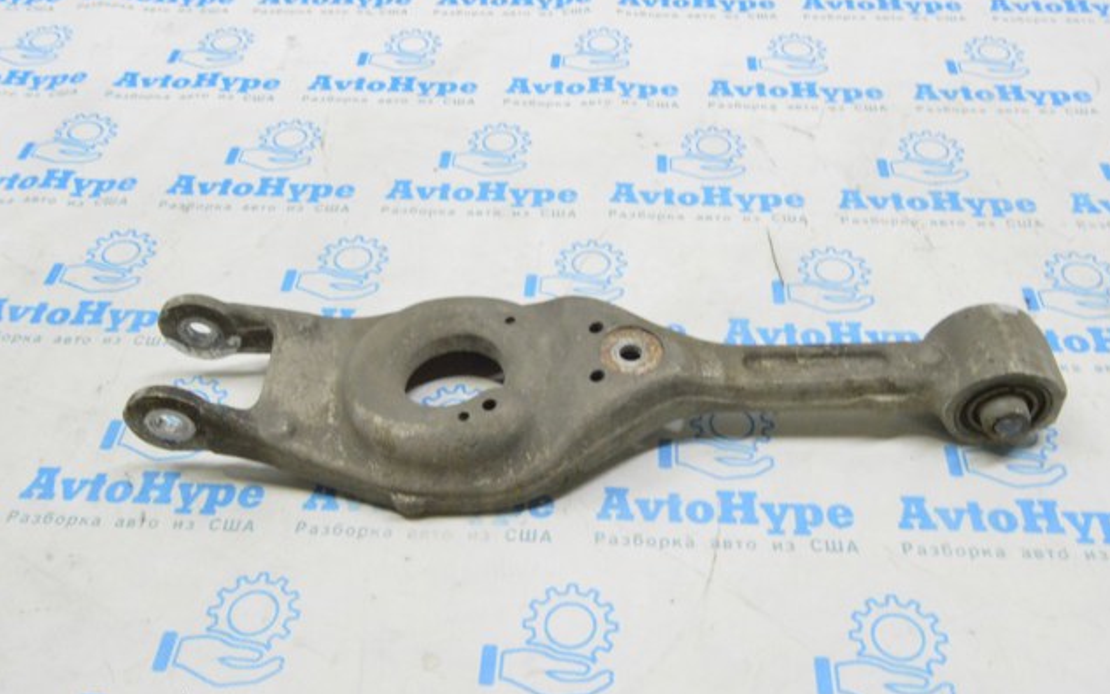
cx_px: 559
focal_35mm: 36
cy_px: 327
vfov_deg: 35.8
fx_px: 1075
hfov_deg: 54.6
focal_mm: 23
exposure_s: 1/15
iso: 6400
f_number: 20
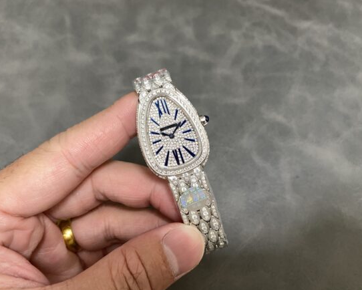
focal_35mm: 27
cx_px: 174
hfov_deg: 64.0
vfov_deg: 53.2
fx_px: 289
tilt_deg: -62.0
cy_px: 148
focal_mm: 4.25
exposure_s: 1/60
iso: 250
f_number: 1.8
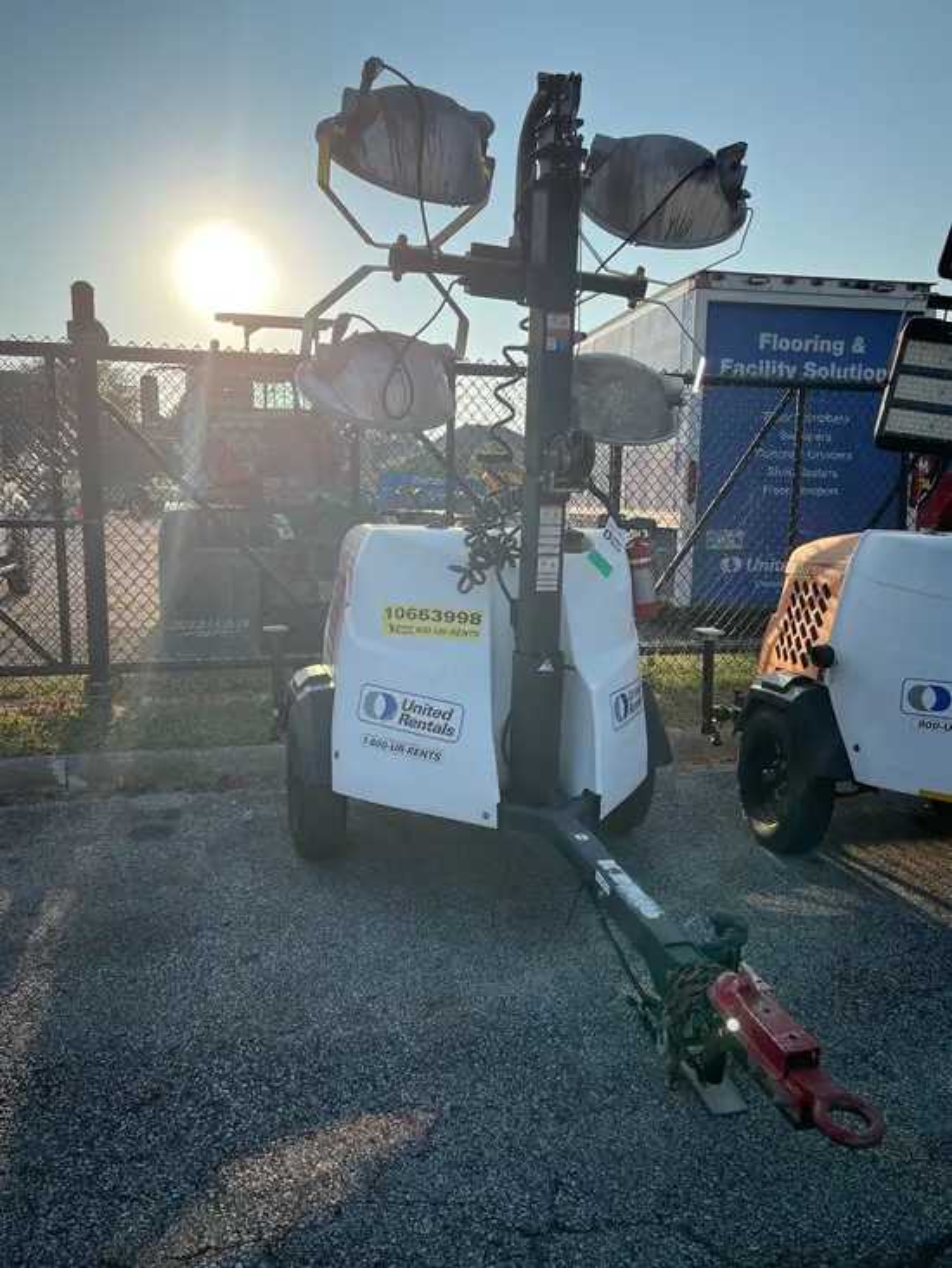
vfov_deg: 67.3
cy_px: 634
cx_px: 476
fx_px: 953
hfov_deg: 53.1
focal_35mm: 26
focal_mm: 5.1
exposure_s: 1/2062
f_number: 1.6
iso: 50
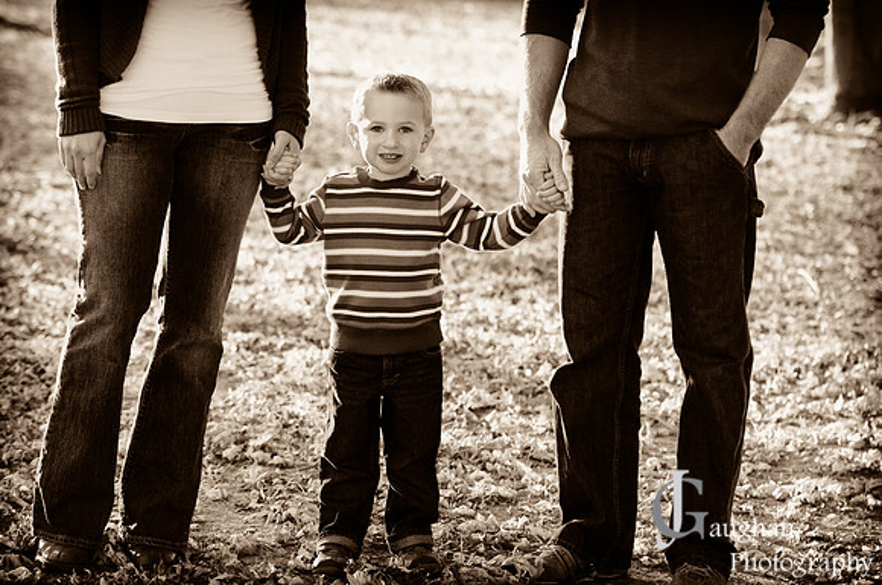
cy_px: 292
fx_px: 3156
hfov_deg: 15.9
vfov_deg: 10.6
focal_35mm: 129
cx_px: 441
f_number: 3.5
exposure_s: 1/400
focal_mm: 86
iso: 500
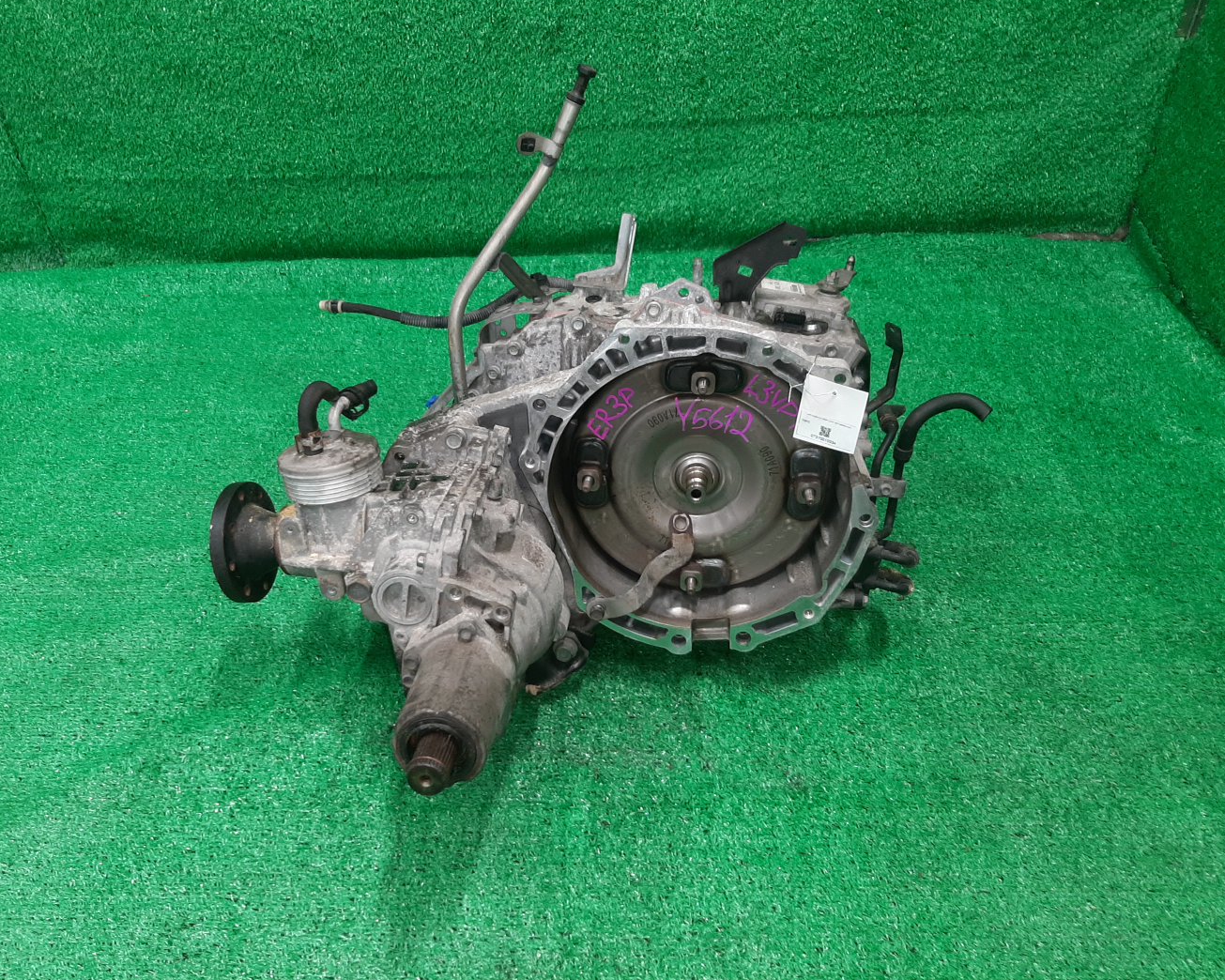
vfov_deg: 51.5
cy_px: 494
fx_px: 1015
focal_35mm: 28
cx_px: 556
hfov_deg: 62.1
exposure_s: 1/50
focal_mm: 3.93
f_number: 1.7
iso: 128
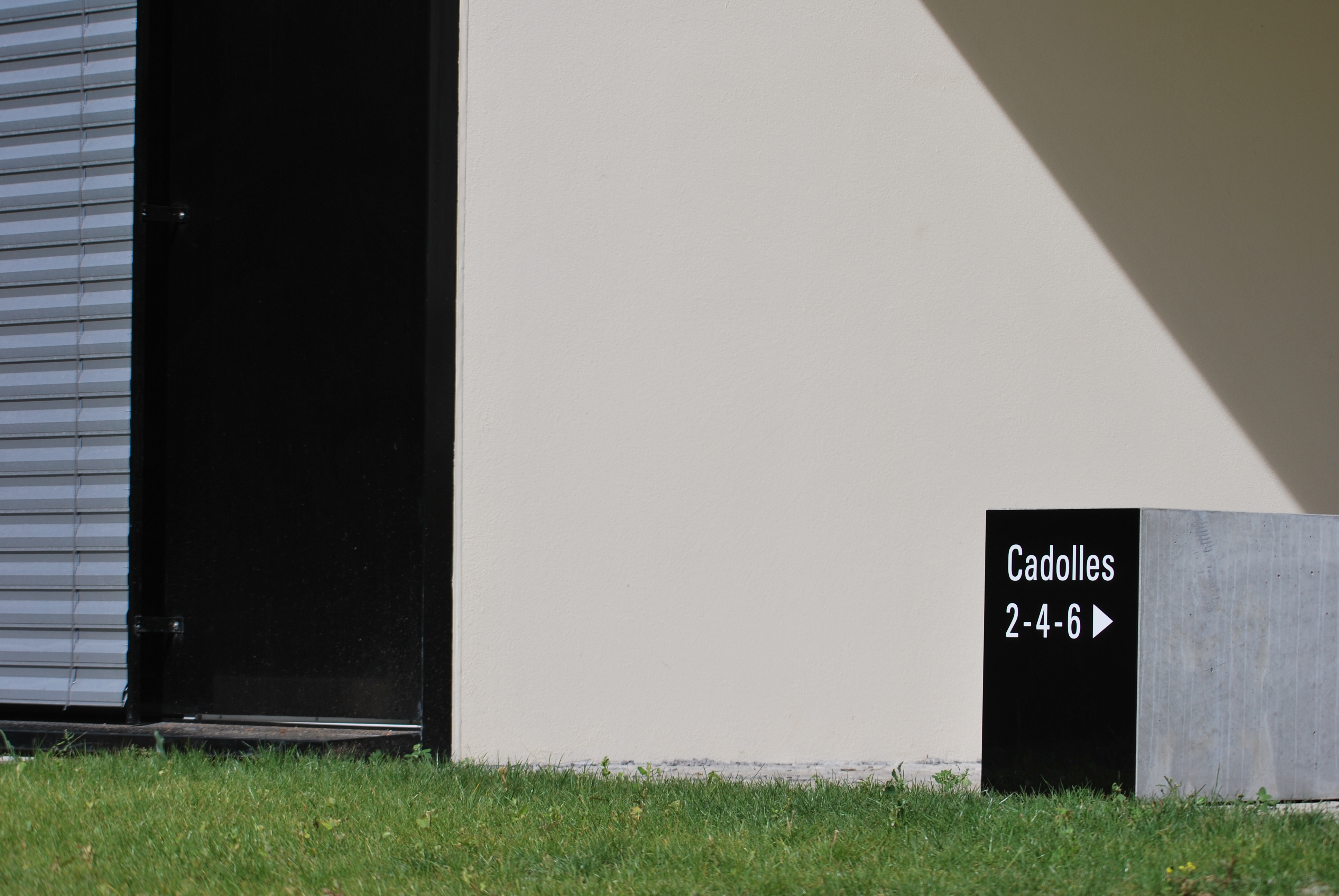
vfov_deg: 9.2
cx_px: 670
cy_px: 448
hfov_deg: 13.7
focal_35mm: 150
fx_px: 5586
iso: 100
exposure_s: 1/640
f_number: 6.3
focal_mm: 100
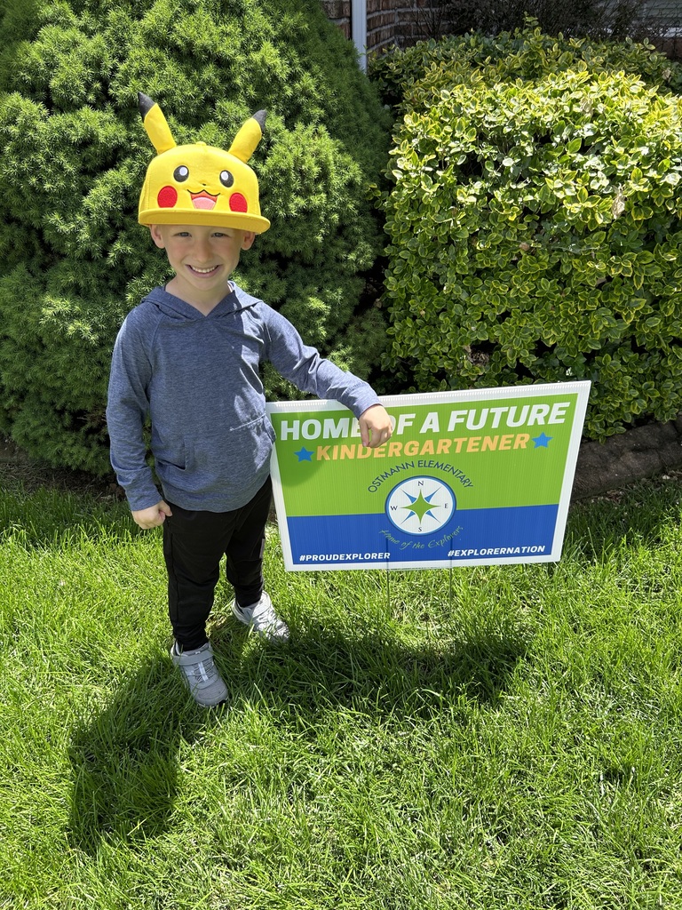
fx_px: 683
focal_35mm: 26
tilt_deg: -33.5
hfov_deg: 53.1
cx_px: 341
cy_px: 455
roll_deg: +1.8
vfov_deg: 67.3
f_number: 1.5
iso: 50
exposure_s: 1/1112
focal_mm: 5.7
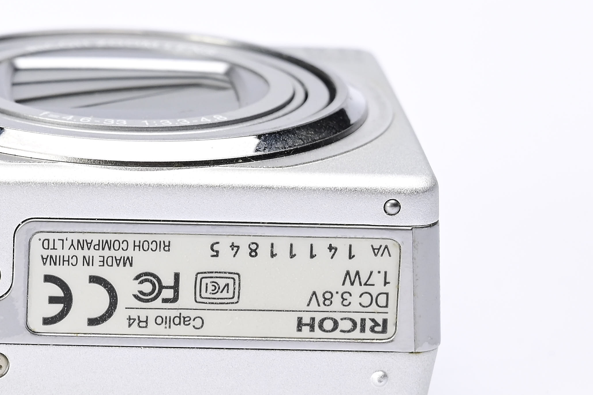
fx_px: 3391
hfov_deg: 9.9
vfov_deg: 6.7
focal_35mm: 206
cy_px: 147
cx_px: -7
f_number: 10
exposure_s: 1/100
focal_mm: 70
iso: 800
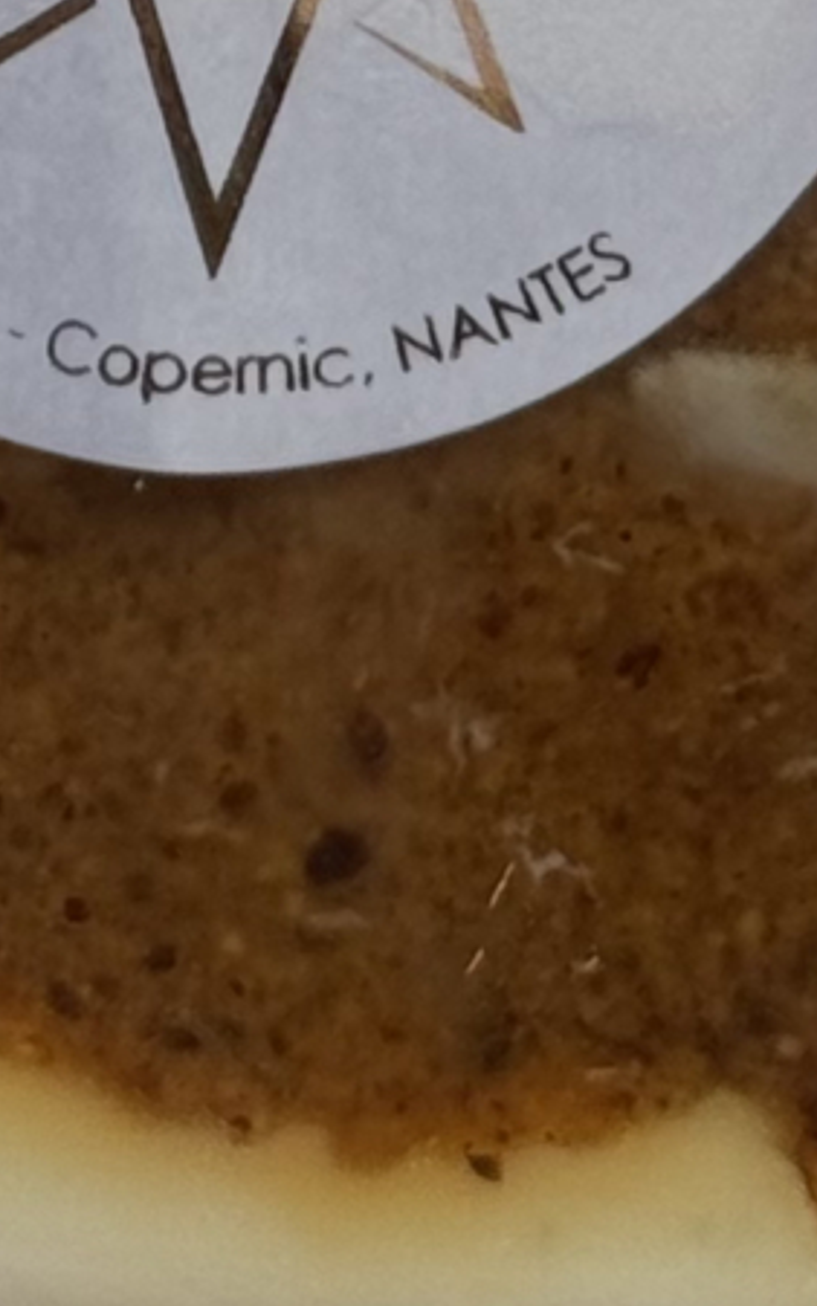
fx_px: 10292
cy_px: -851
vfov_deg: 7.1
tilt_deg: -43.3
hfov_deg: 4.5
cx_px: 235
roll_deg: -2.4
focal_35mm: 289
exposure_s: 1/675
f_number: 1.78
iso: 64
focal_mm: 6.76
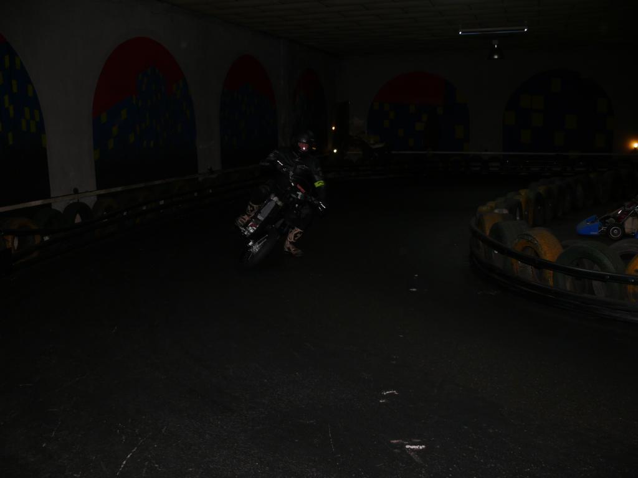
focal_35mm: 35
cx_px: 319
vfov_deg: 40.7
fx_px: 645
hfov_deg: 52.6
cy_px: 239
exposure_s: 1/30
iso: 100
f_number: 2.8
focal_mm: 7.4
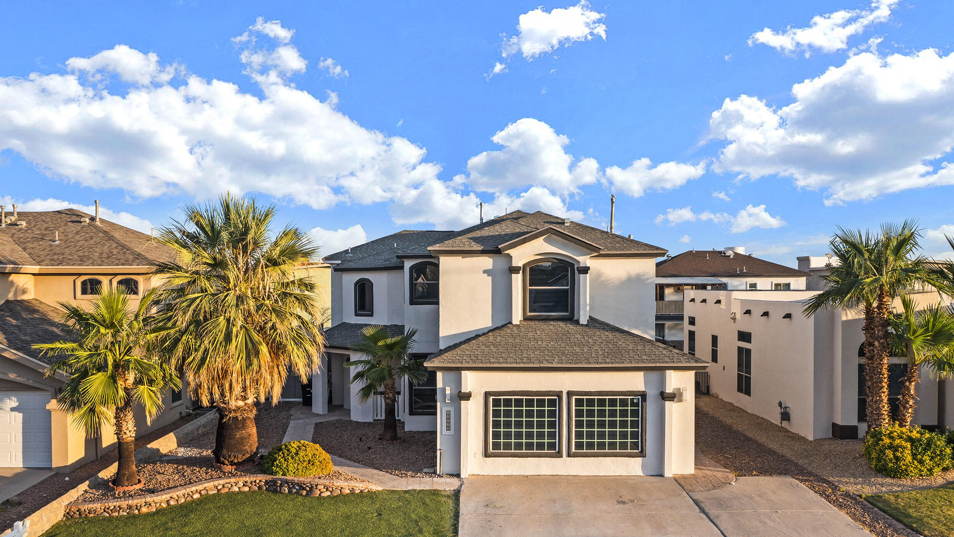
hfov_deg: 61.0
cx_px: 457
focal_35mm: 32
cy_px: 310
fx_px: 810
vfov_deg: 36.6
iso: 100
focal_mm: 10.26
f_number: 5
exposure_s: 1/240
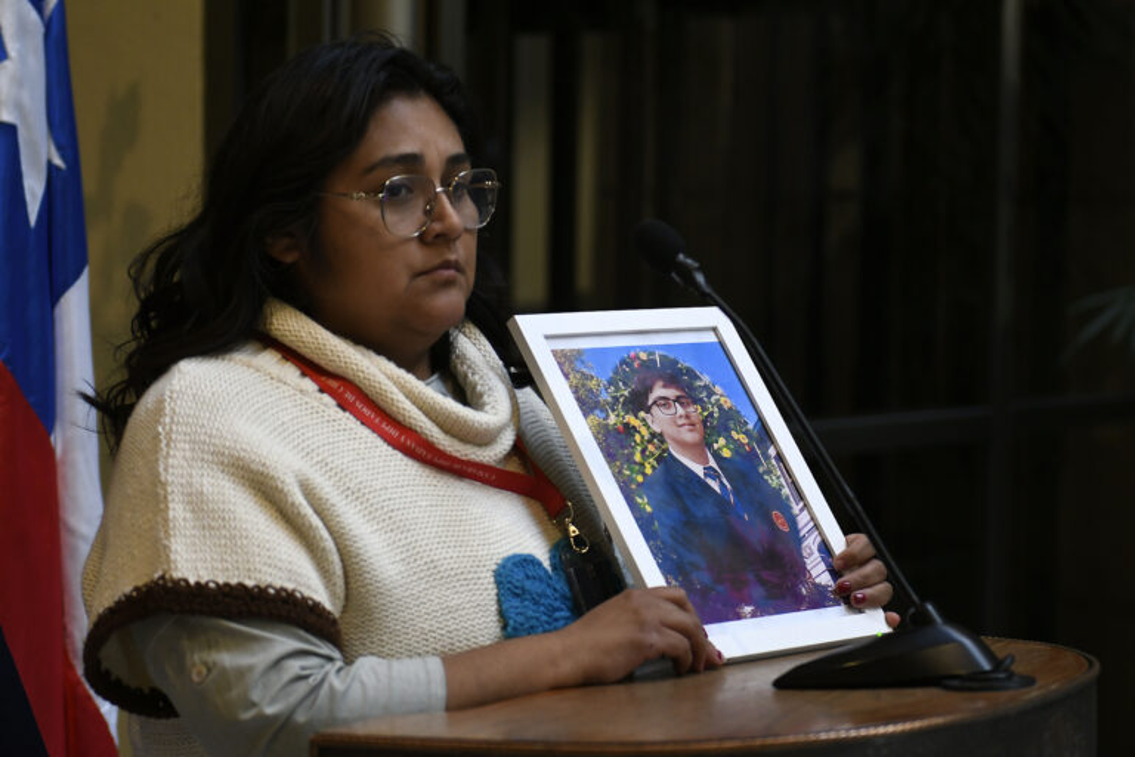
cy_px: 378
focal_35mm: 87
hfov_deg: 23.4
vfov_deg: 15.7
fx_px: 2743
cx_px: 568
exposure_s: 1/250
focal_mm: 58
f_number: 2.8
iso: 1250
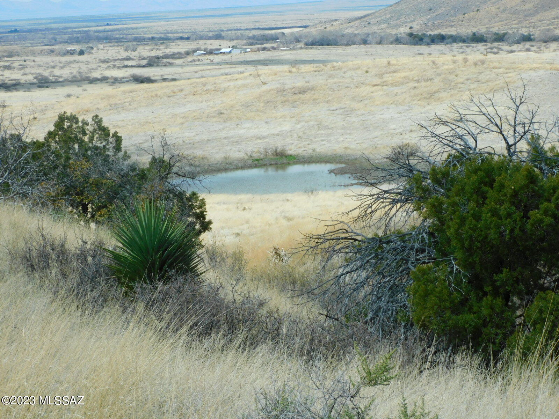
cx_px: 280
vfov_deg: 12.9
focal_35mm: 115
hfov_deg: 17.1
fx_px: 1857
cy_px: 210
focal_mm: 20.6
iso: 125
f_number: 5
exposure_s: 1/800
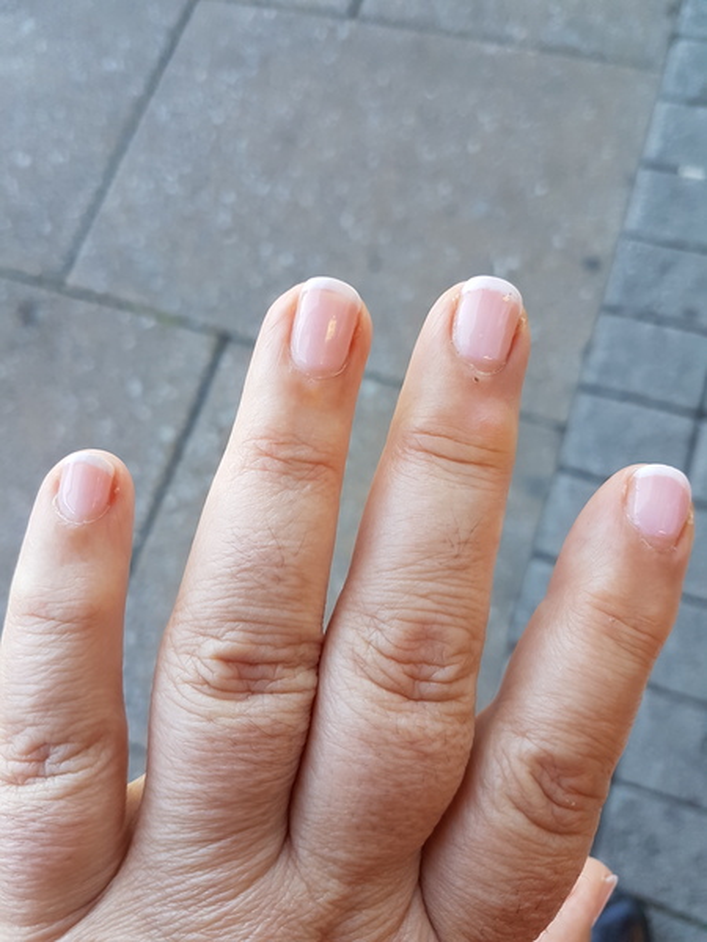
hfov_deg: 53.1
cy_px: 471
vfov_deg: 67.3
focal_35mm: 26
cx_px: 354
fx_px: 708
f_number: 1.7
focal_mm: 4.2
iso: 64
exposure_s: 1/100
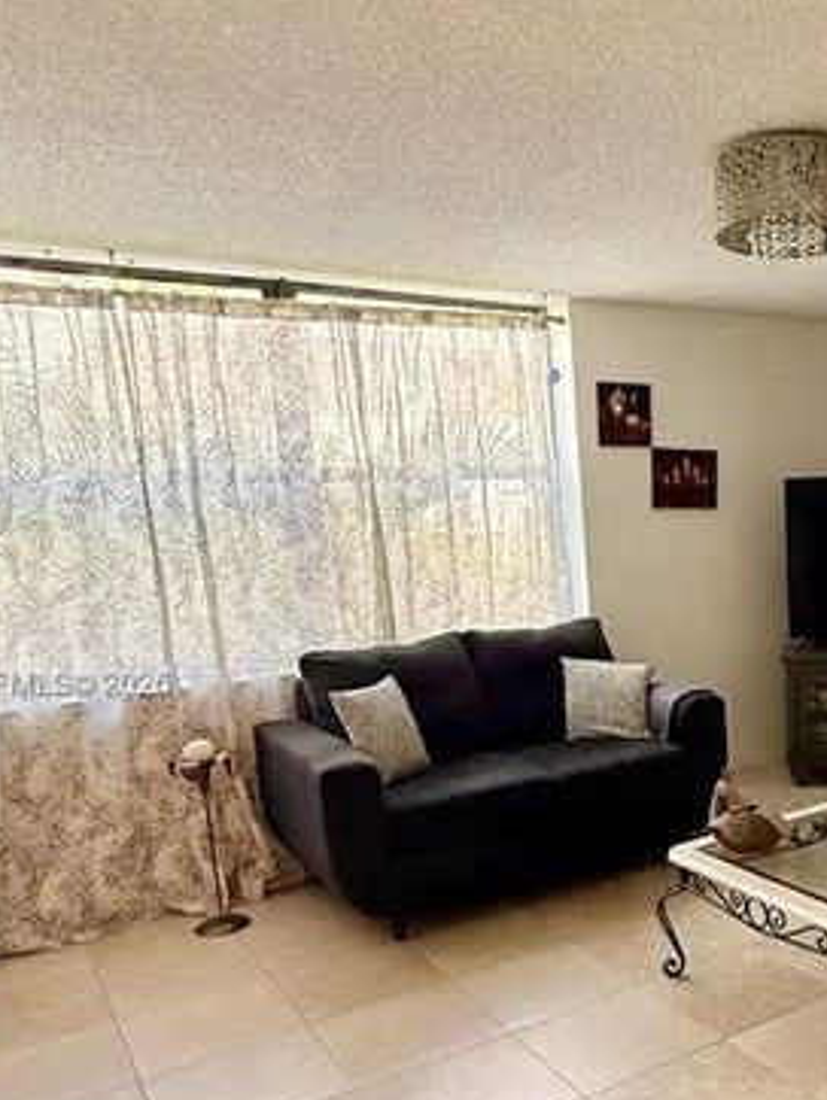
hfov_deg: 39.9
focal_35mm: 33
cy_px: 685
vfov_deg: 54.7
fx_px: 1050
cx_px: 742
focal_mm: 2.22
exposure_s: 1/120
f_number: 2.2
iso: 500
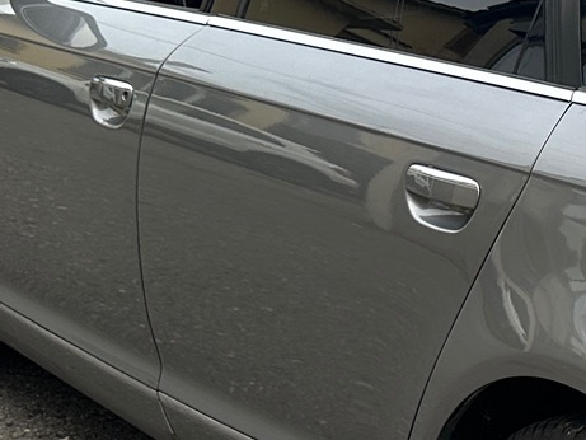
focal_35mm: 105
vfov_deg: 14.1
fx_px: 1778
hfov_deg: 16.8
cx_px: 905
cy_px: 261
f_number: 1.78
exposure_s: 1/477
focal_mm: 6.86
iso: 80
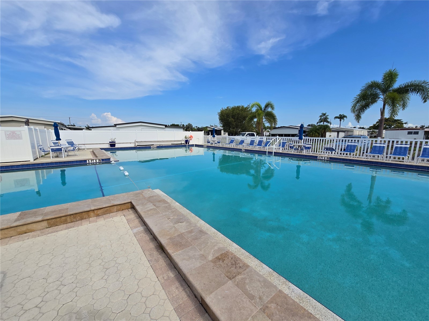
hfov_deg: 106.2
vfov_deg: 89.9
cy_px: 160
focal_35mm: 13
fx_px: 161
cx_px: 214
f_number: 2.2
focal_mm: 2.2
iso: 50
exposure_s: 1/2593
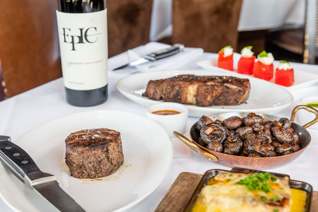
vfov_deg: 24.0
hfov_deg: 35.4
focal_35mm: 56
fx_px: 499
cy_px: 106
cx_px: 159
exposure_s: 1/60
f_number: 7.1
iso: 800
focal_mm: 56
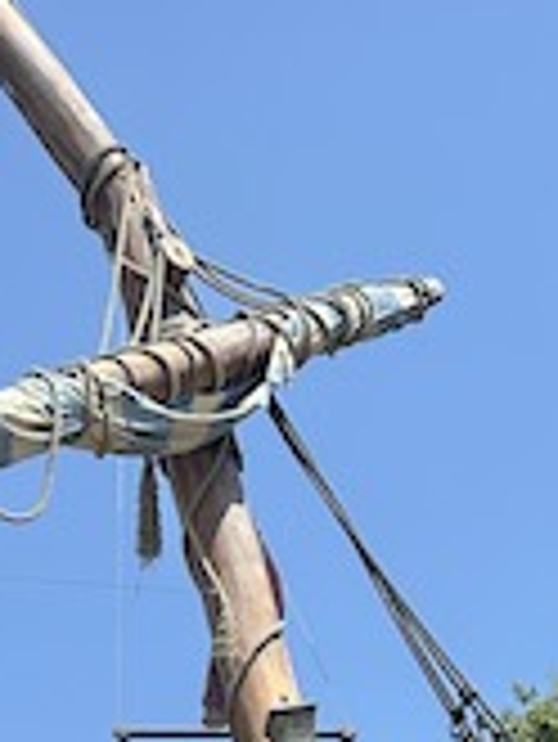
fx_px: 1996
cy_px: 1327
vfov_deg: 17.3
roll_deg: +1.2
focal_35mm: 93
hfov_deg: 15.8
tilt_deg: +10.4
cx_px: 472
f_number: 1.78
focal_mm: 6.86
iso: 80
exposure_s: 1/4184
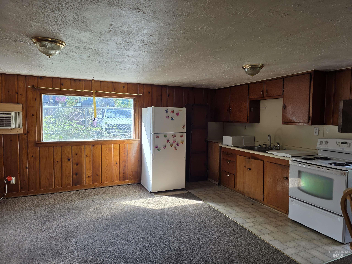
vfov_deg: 58.9
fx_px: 234
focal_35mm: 23
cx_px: 176
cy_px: 132
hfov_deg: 73.9
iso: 50
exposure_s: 1/180
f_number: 1.7
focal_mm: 6.3
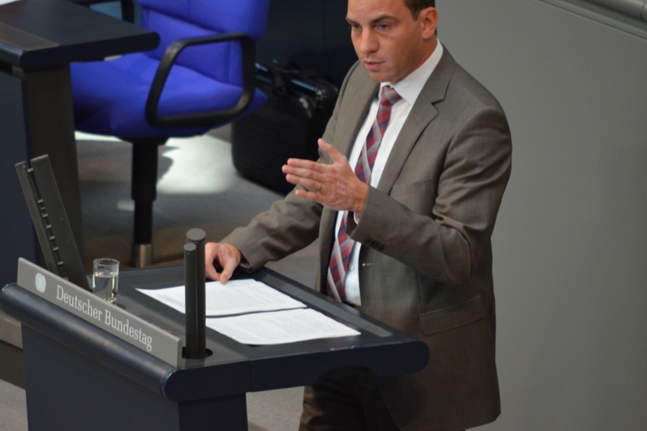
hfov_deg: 5.8
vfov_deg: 3.9
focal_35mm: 355
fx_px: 6379
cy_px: 169
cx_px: 255
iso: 1600
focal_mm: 190
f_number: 5.6
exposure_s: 1/100
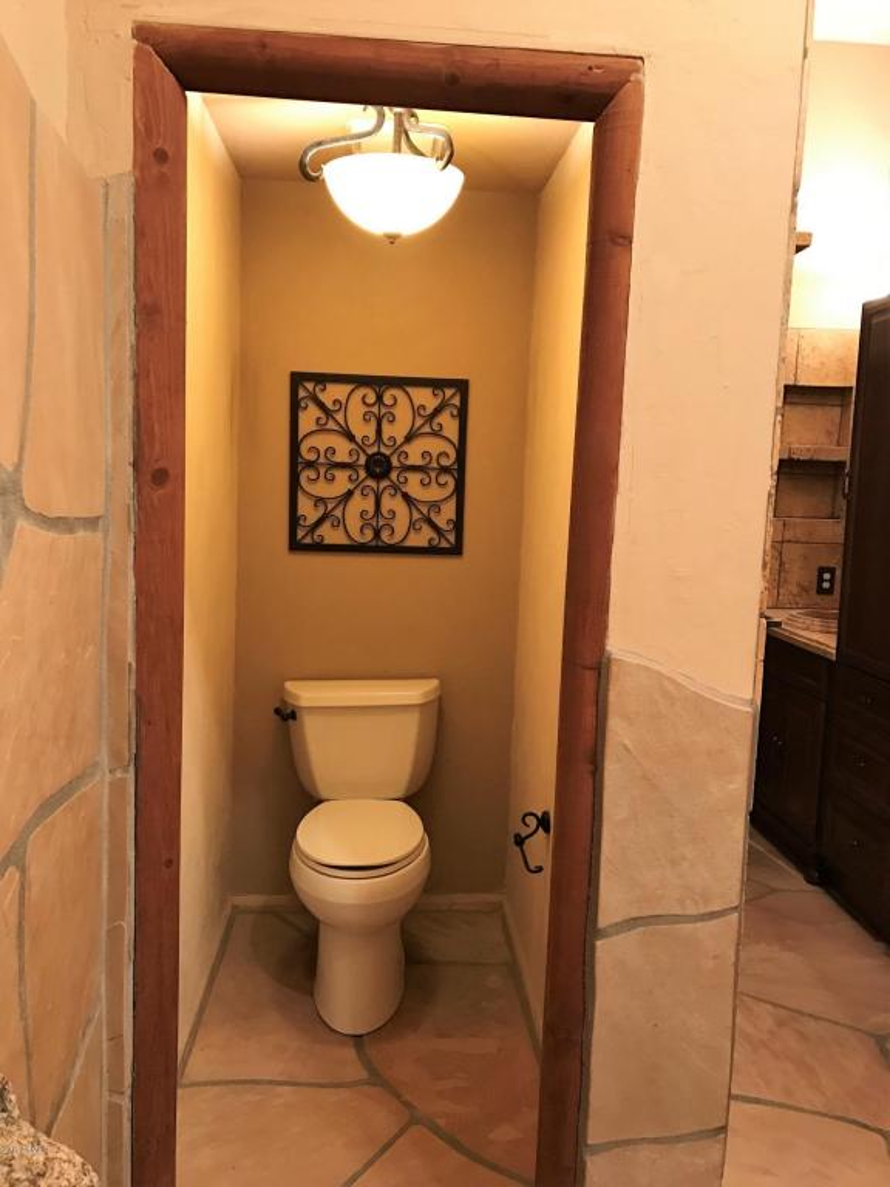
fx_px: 960
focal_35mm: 28
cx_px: 445
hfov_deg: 49.7
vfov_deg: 63.4
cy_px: 594
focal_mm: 3.99
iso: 80
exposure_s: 1/15
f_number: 1.8
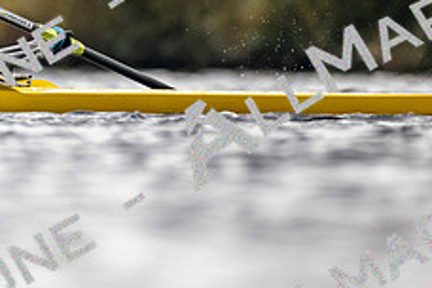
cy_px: 10
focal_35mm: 1526
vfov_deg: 0.9
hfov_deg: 1.4
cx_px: 23
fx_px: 18311
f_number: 4
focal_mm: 600
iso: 2000
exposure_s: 1/2500
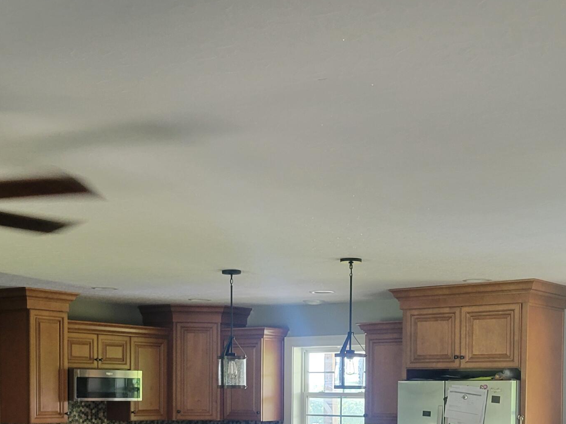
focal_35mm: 57
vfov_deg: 24.2
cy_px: 447
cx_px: 269
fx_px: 932
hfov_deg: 33.8
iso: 160
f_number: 1.8
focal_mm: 5.4
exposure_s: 1/60
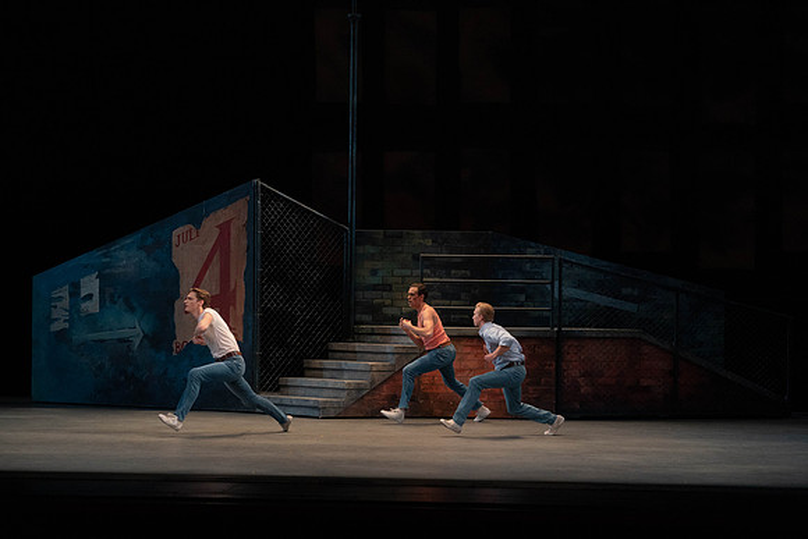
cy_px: 270
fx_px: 2671
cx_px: 404
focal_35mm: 119
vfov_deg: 11.5
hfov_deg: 17.2
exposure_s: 1/400
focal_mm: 119
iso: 3200
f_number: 4.5
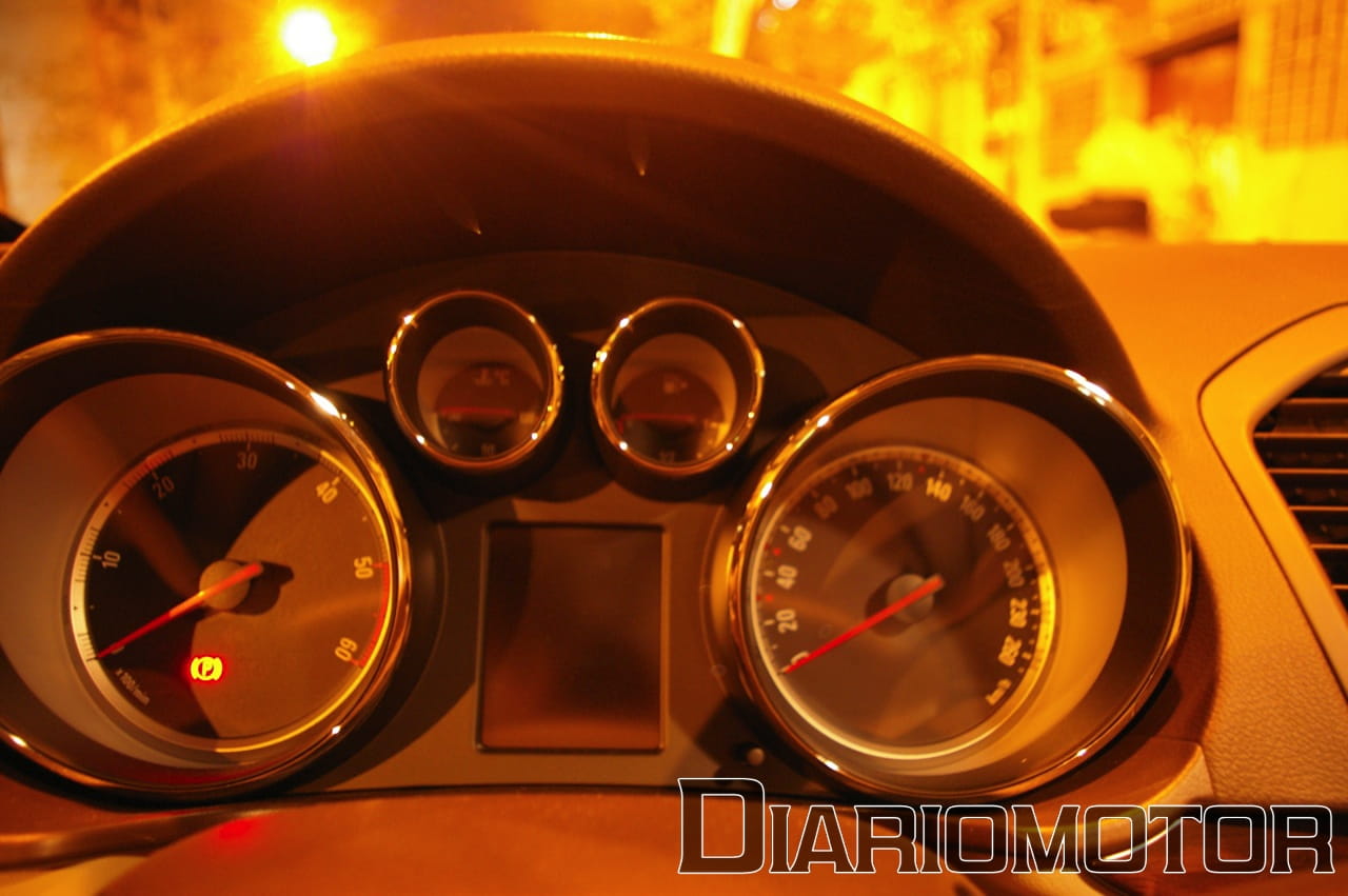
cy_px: 448
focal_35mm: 27
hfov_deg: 67.4
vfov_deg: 47.8
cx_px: 674
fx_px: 1010
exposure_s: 1
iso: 800
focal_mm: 18
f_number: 3.5
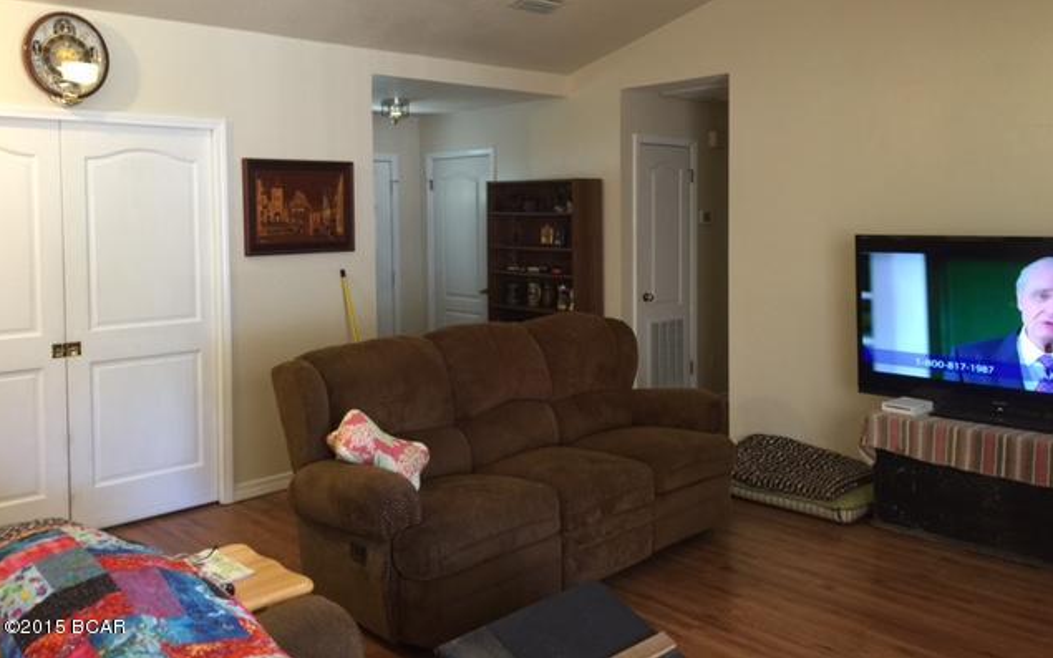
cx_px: 526
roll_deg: +0.0
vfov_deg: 40.4
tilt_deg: -2.2
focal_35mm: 31
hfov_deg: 61.2
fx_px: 890
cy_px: 262
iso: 64
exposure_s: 1/15
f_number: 2.2
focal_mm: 4.15
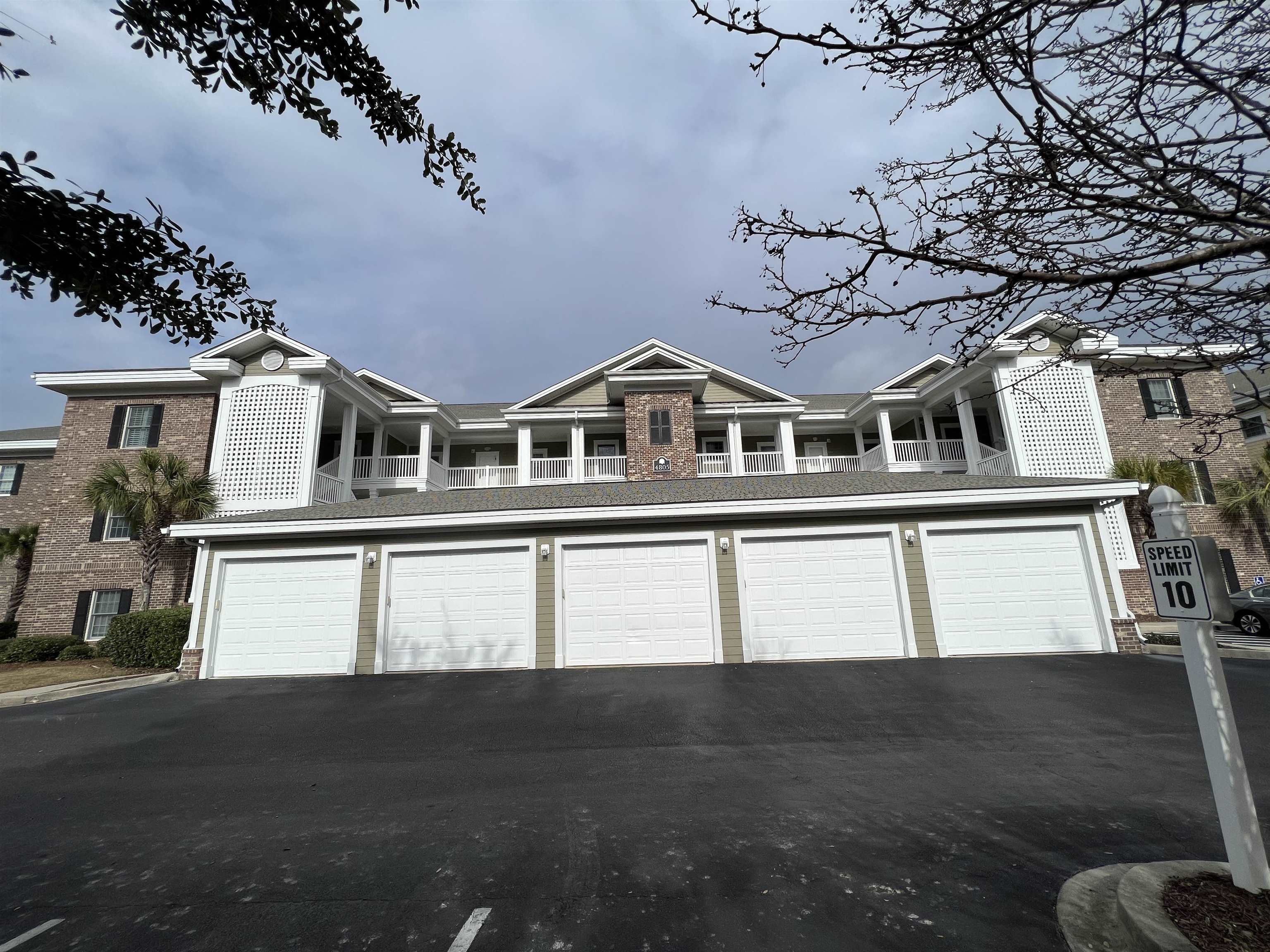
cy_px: 476
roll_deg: +1.9
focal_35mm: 13
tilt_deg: +12.1
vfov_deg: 89.9
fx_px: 477
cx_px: 635
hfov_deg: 106.2
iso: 32
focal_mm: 1.57
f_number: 1.8
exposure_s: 1/3534
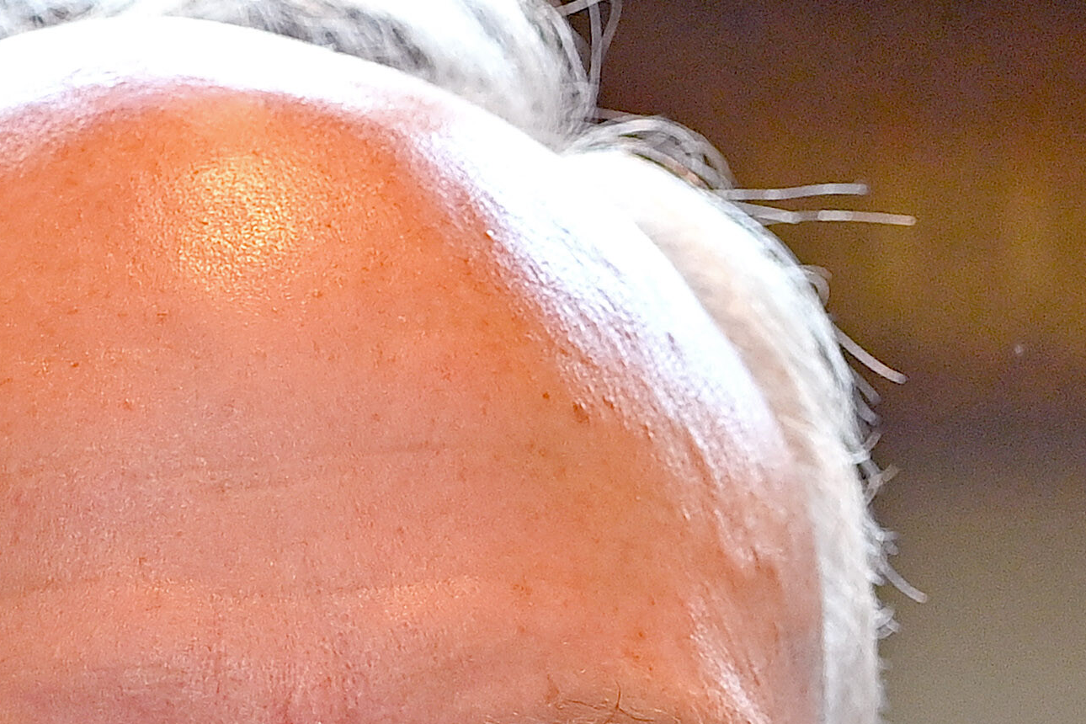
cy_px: 1253
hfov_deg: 4.9
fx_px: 12760
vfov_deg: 3.2
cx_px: 223
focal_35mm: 423
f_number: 3.5
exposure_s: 1/320
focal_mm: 98
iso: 2000
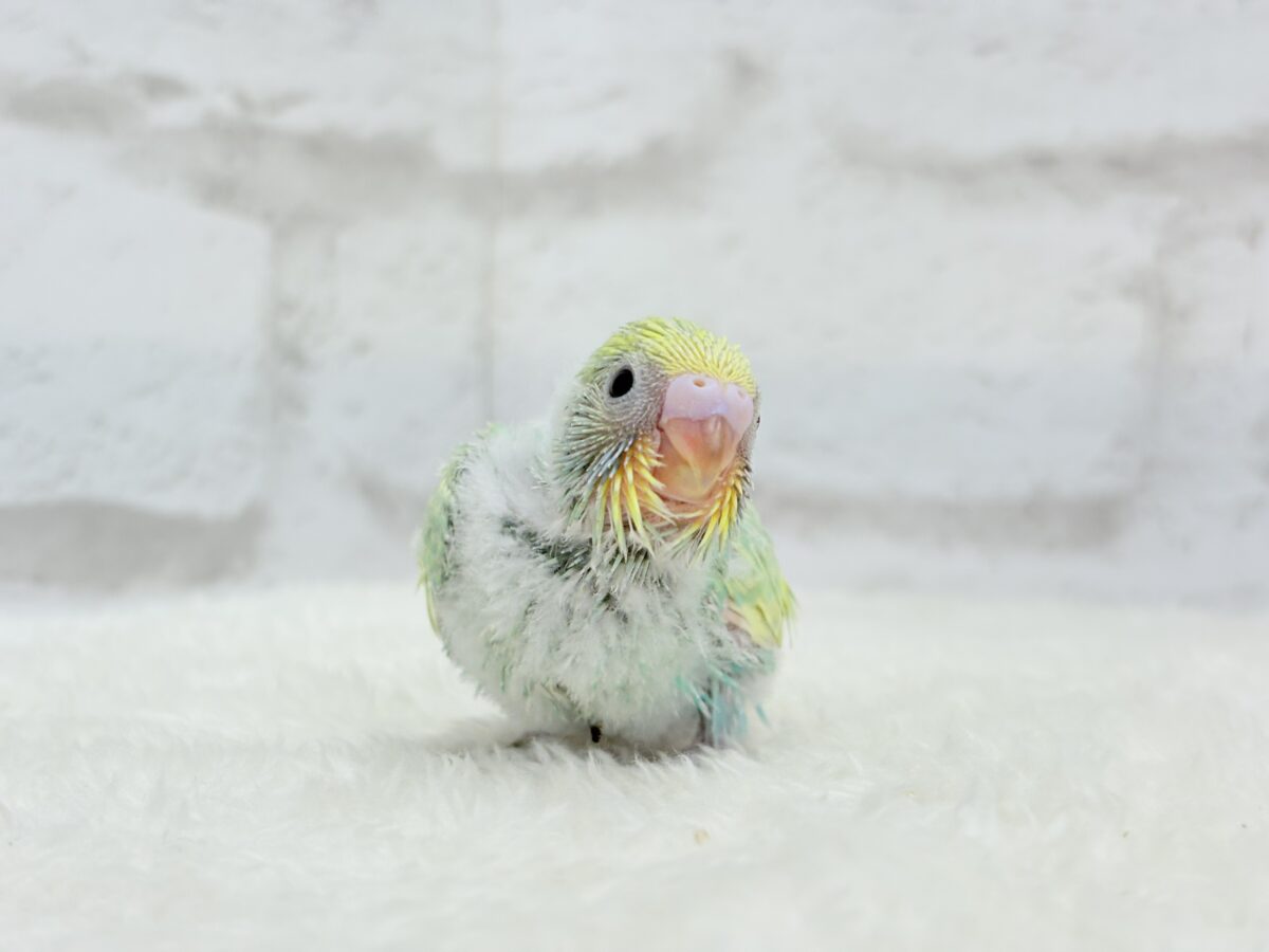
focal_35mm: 52
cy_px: 476
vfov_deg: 28.0
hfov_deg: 36.8
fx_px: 1906
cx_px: 634
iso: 50
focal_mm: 5.96
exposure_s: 1/100
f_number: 1.6
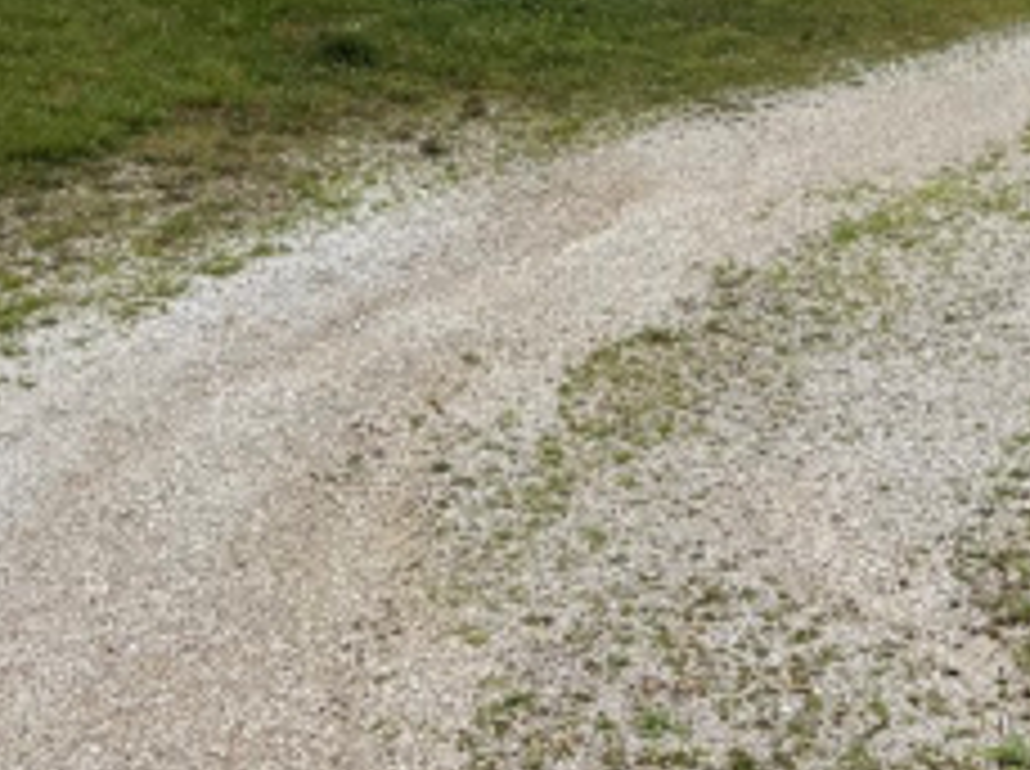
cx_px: 457
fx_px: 2080
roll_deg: +0.7
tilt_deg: +6.1
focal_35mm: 70
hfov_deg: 27.8
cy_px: -306
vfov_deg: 19.0
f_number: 1.78
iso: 80
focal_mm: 6.76
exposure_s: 1/3425
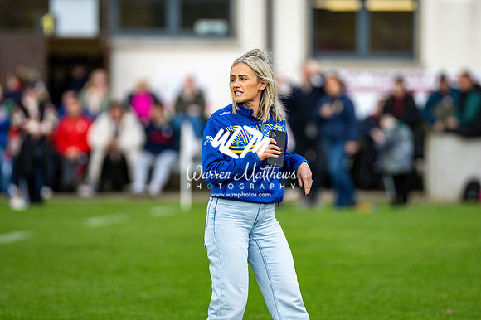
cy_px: 160
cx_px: 240
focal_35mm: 450
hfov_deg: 4.6
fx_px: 6009
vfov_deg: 3.1
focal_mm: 300
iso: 900
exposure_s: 1/6400
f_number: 2.8
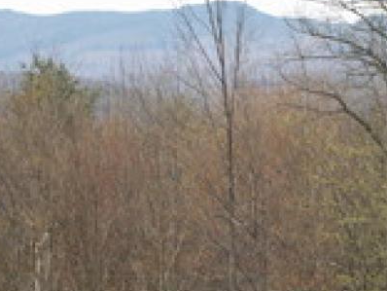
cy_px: 174
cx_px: 301
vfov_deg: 20.4
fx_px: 805
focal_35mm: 72
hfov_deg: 26.6
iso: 64
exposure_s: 1/125
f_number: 5.6
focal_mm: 7.2
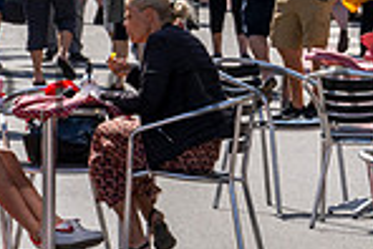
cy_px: -205
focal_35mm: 509
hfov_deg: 4.0
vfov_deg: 2.7
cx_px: 134
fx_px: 5279
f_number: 14
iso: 100
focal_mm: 127
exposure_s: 1/100
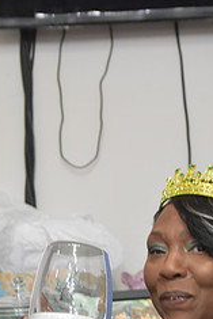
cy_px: 358
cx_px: 155
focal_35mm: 133
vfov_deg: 15.0
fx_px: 1179
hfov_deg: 10.3
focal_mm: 36
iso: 1250
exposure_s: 1/60
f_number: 4
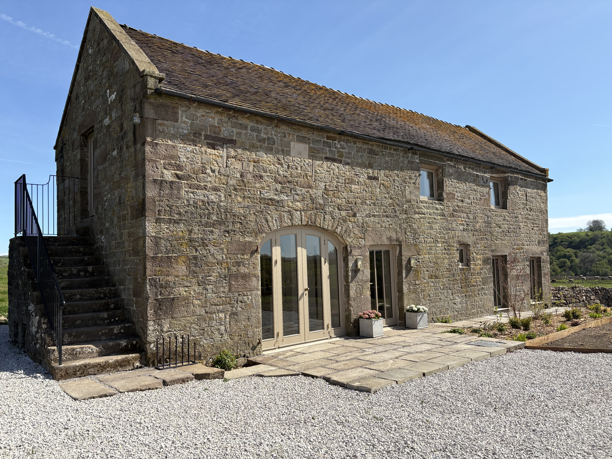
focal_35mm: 26
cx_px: 306
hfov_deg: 67.3
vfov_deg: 53.1
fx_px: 460
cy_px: 230
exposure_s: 1/3125
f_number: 1.6
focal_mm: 5.96
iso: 50
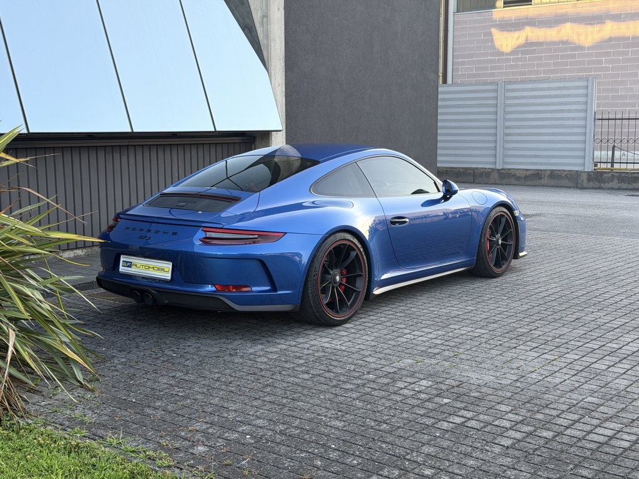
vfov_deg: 30.3
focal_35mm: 48
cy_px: 240
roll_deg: +0.4
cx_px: 320
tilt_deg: -7.8
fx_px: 886
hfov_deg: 39.7
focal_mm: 6.76
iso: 64
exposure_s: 1/359
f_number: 1.78
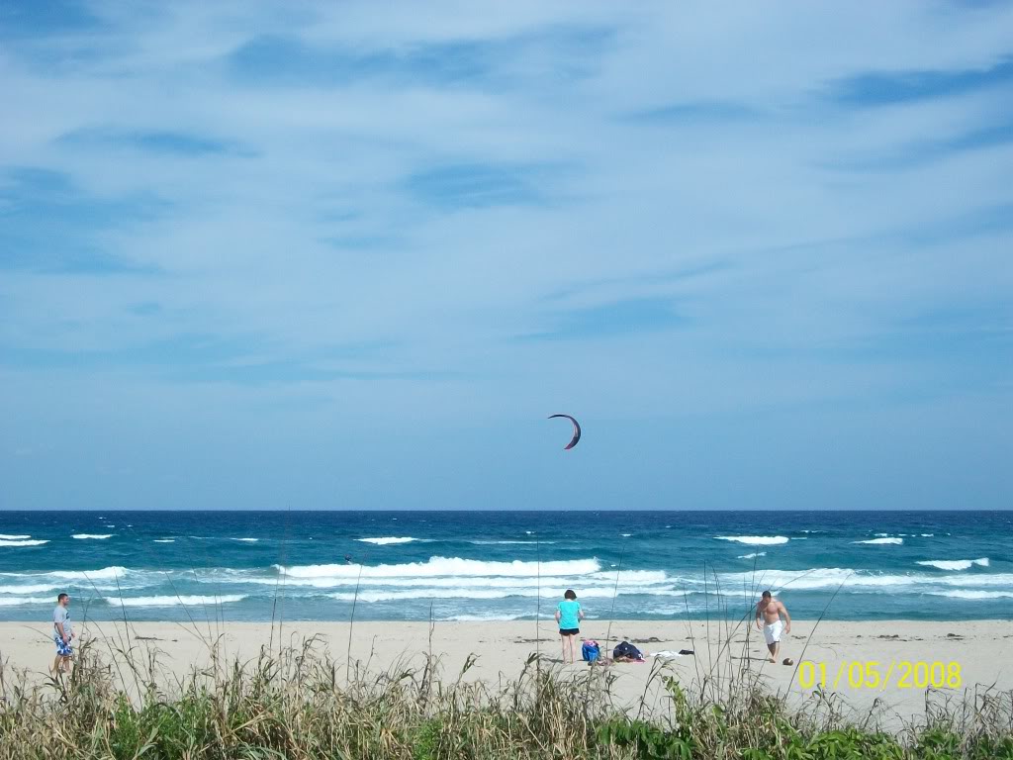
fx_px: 1463
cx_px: 506
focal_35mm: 50
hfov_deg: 38.2
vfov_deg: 29.1
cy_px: 380
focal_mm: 8.8
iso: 80
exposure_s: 1/400
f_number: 7
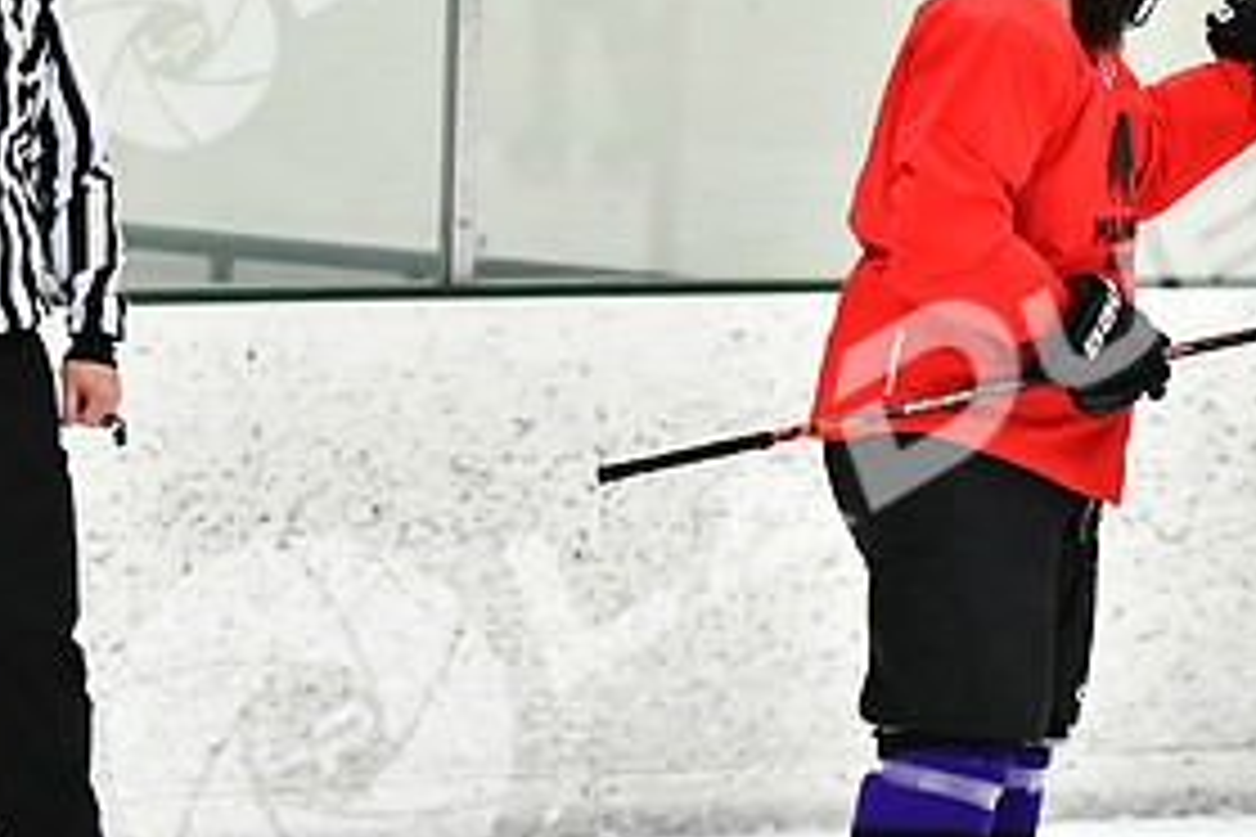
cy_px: 277
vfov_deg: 3.4
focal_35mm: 406
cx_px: 1107
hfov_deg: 5.1
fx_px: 14164
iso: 6400
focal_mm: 130
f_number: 2.8
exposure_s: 1/1600
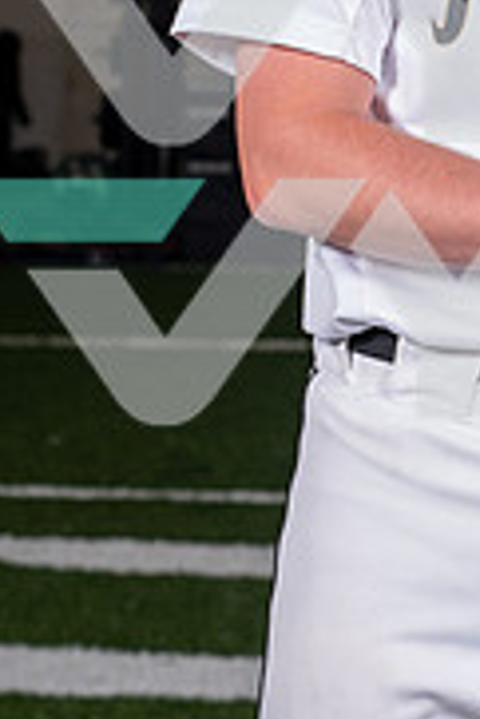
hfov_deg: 7.8
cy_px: 24
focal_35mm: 174
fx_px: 3473
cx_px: 559
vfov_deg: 11.7
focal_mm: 70
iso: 200
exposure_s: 1/200
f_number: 5.6
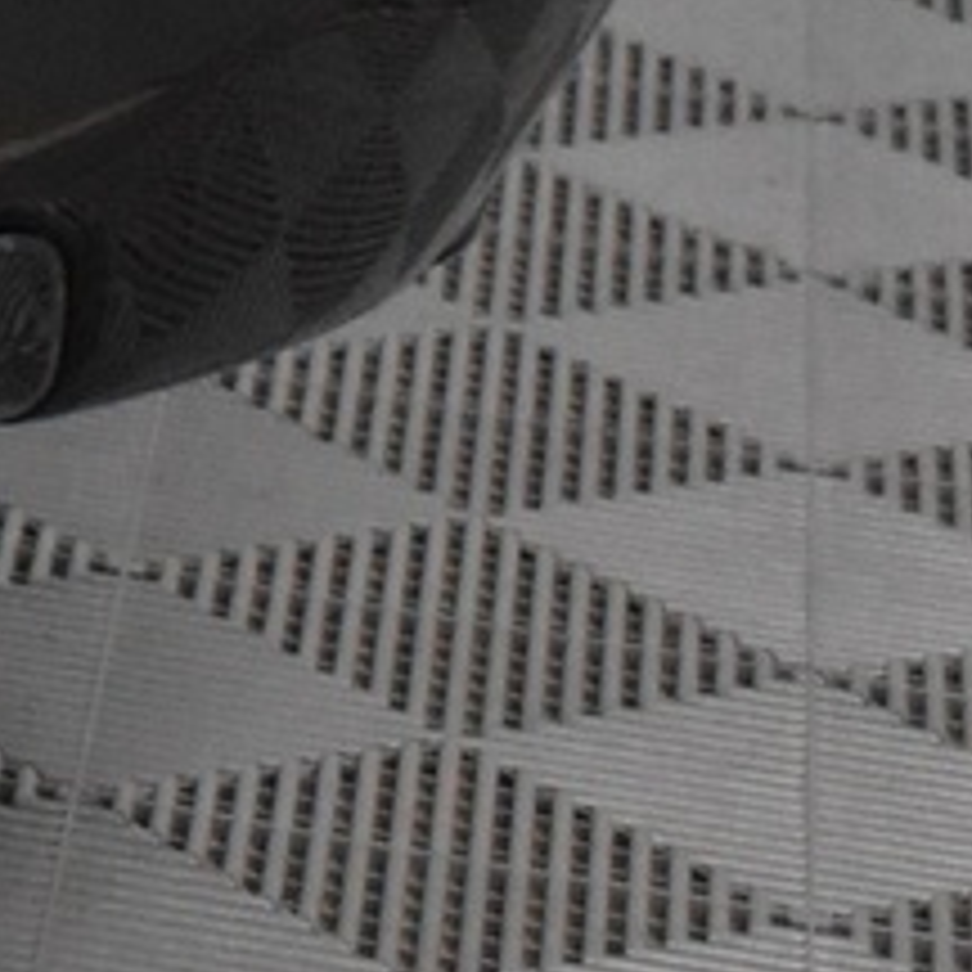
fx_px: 9118
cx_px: -2513
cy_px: -1044
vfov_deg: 5.9
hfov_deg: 5.5
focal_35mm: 287
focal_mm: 30
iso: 3200
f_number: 6.3
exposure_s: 1/160
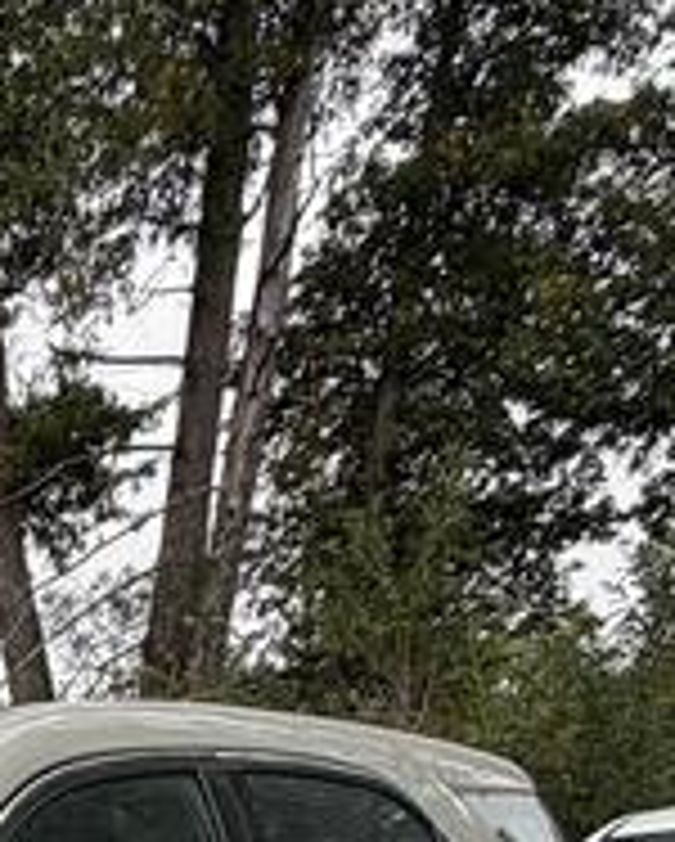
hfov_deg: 16.2
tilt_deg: -14.2
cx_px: -720
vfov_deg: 20.0
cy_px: 1499
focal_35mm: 70
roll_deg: +1.2
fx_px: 1745
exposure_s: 1/315
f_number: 2.2
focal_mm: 2.22
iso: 50
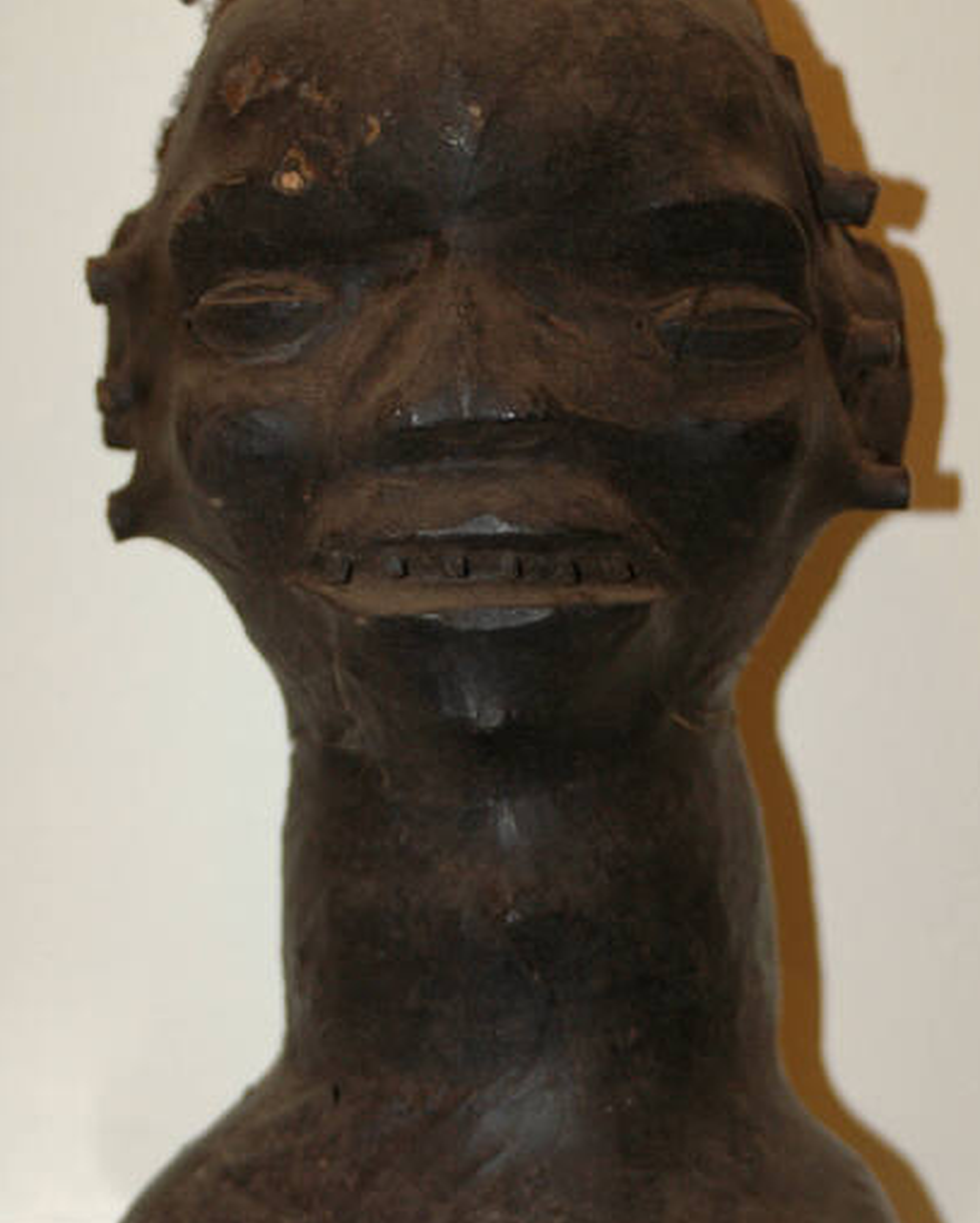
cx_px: 520
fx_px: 4673
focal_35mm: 129
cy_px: 691
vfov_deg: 14.9
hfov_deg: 12.0
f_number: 5.3
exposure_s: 1/60
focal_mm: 62
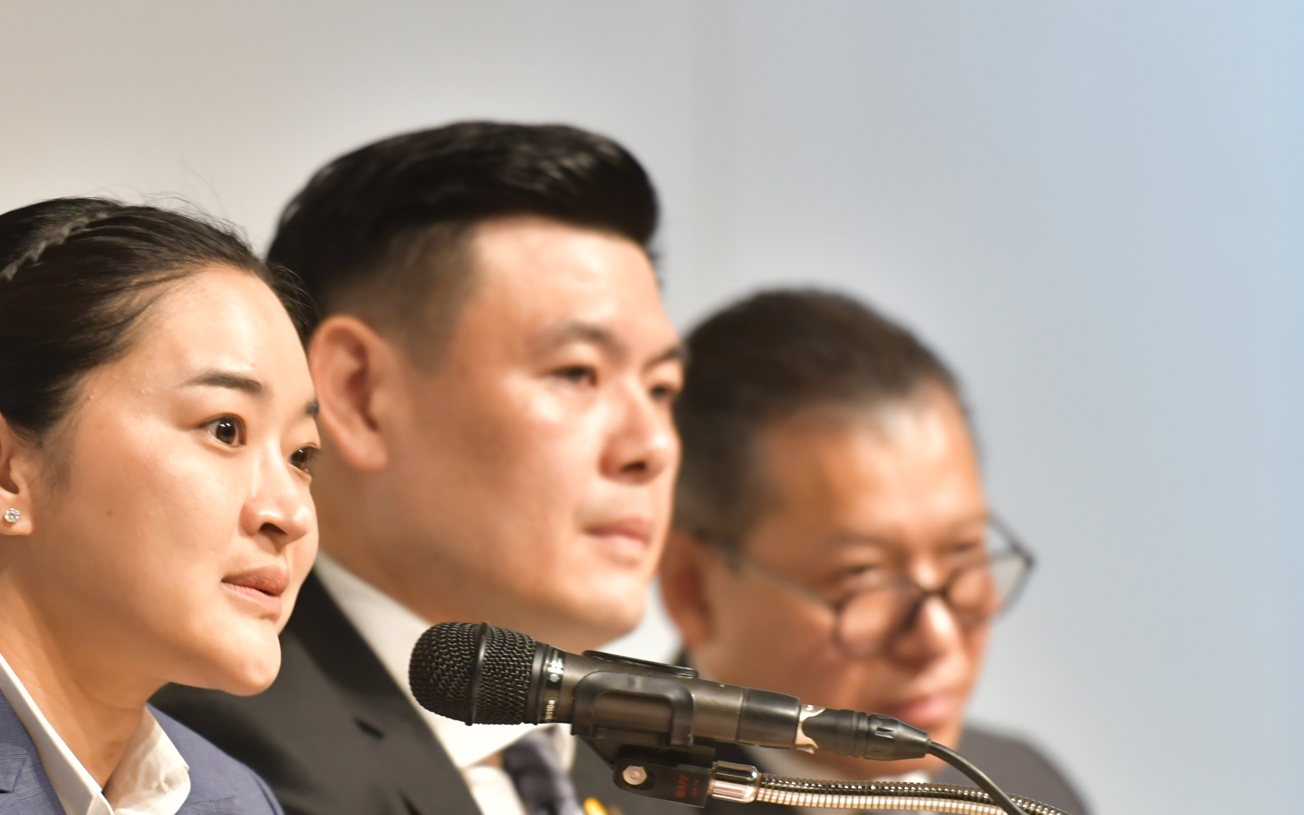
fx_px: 13825
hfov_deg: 5.4
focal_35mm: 389
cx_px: 329
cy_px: 605
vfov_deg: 3.4
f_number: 2.8
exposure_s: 1/100
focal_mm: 200
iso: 1250
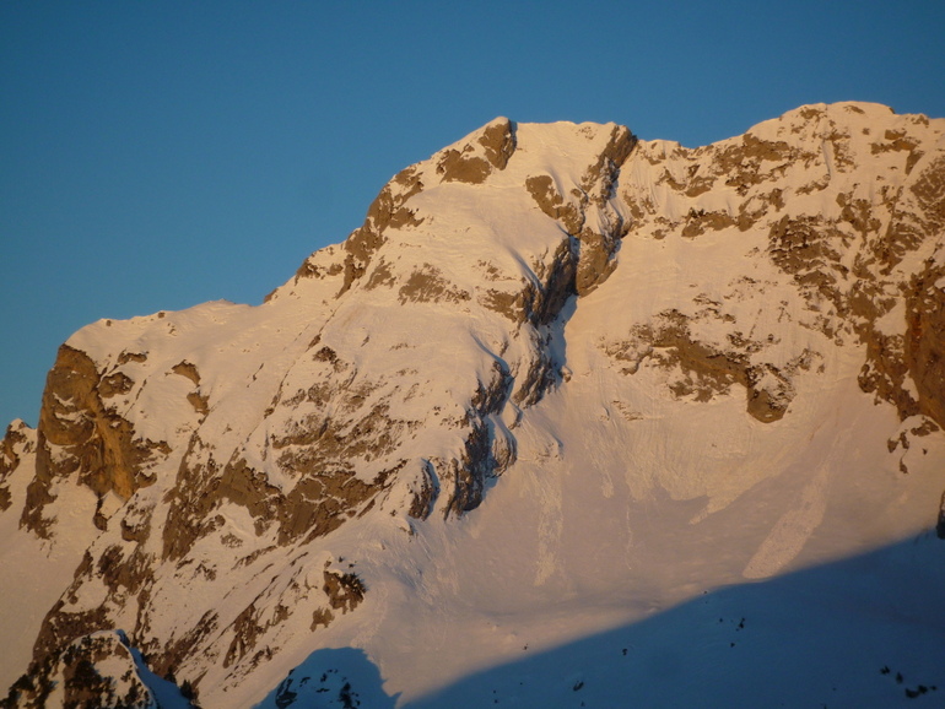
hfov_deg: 21.1
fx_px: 2540
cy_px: 354
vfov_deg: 15.9
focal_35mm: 93
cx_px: 472
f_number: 5.5
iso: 100
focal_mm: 16.4
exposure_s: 1/320
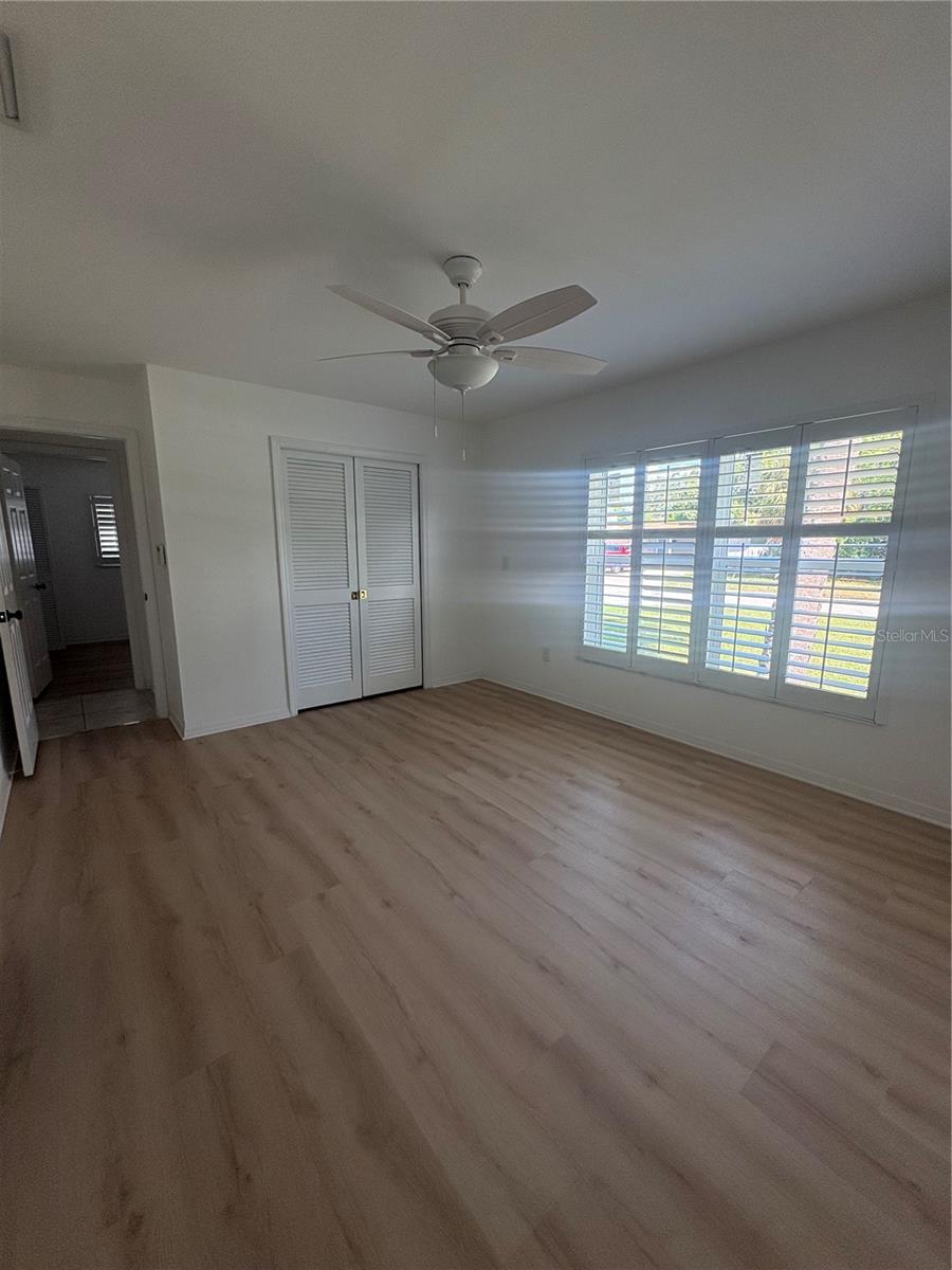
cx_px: 476
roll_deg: -0.6
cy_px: 635
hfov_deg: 85.7
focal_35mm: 14
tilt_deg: -8.8
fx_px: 513
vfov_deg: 102.1
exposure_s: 1/99
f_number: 2.2
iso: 125
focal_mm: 2.22
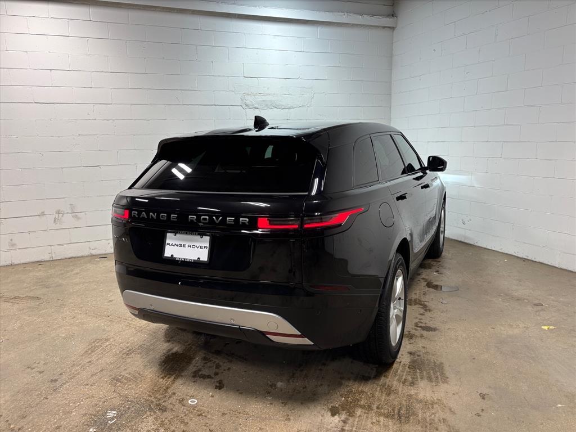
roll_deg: +0.9
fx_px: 433
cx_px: 288
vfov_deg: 53.1
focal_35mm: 26
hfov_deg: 67.3
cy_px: 216
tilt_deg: -10.3
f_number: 1.6
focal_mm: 5.96
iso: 50
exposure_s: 1/251
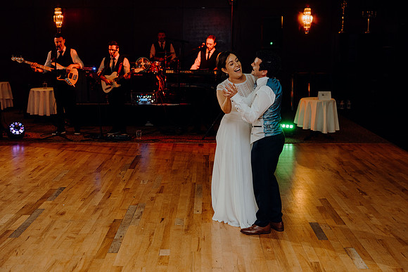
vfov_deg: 28.1
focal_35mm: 48
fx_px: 544
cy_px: 136
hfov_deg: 41.1
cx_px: 204
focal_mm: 48
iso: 1250
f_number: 2.8
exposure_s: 1/160
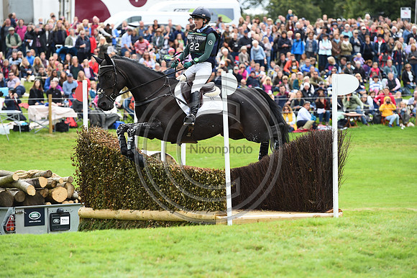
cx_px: 208
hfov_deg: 12.5
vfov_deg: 8.3
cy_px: 139
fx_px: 1910
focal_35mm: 165
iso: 900
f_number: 5.6
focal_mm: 165
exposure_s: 1/1250
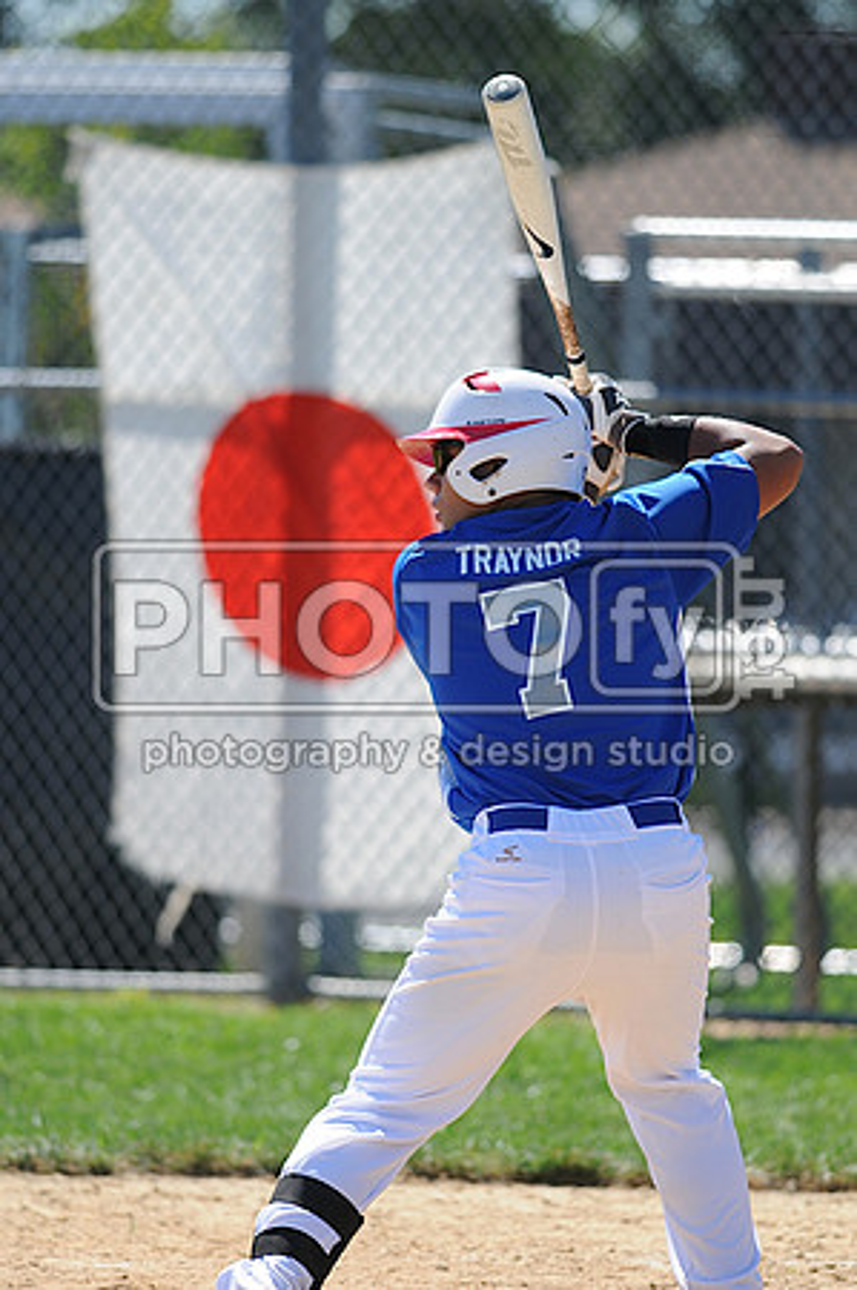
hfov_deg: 3.0
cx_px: 428
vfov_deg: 4.6
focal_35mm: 450
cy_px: 645
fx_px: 16105
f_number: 4
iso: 200
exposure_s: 1/1000
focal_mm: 300
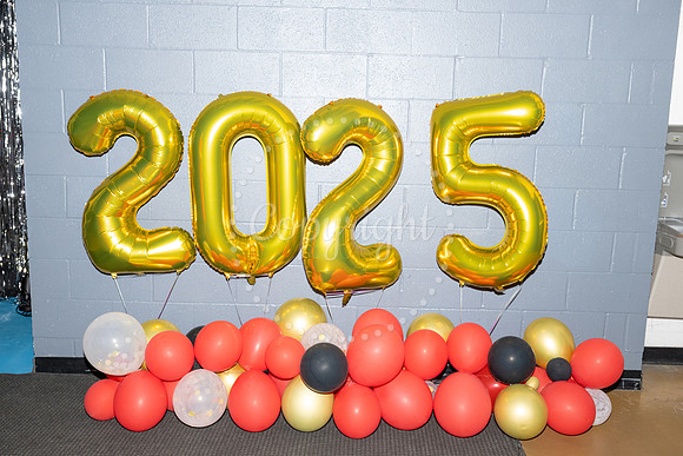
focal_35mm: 34
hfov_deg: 55.1
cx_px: 342
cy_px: 228
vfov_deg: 38.4
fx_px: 655
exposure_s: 1/60
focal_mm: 34.5
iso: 1000
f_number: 5.6
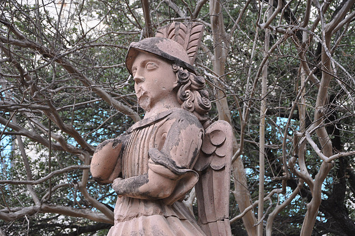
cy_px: 118
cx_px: 178
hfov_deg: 21.9
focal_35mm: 93
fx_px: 916
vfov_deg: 14.7
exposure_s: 1/60
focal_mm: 62
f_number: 5.3
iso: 720
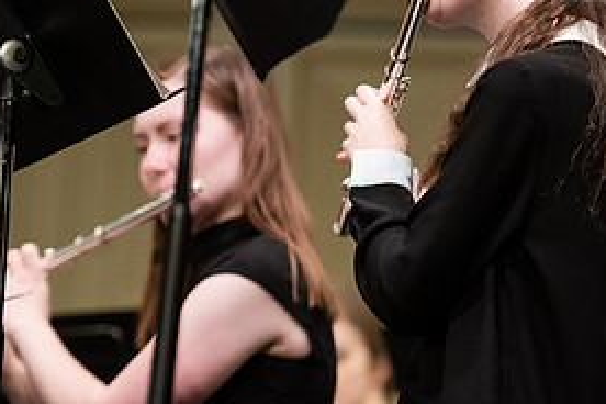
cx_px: 397
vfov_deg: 5.0
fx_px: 4595
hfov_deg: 7.5
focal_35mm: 273
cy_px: 38
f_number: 2.8
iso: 3200
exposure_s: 1/250
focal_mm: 130
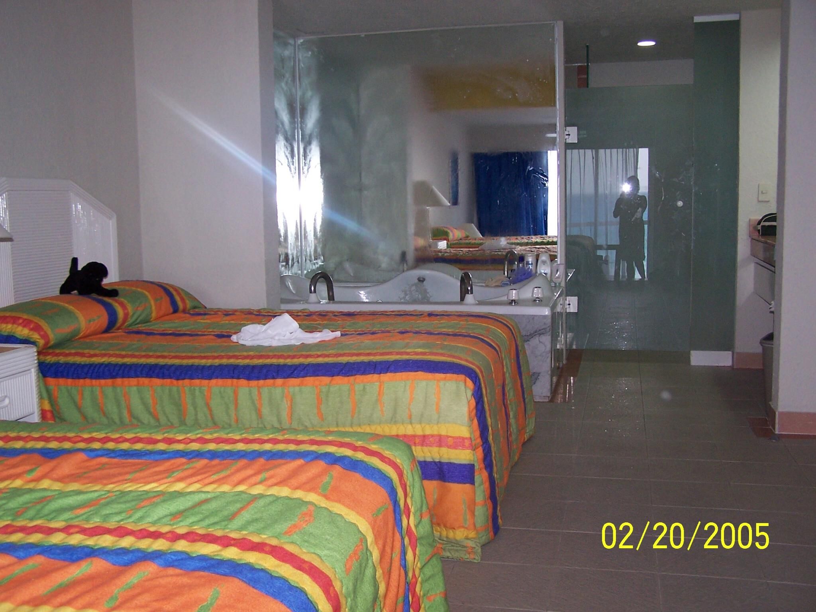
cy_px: 306
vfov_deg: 37.7
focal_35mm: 38
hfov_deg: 49.0
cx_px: 408
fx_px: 896
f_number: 2.8
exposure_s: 1/60
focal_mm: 6.3
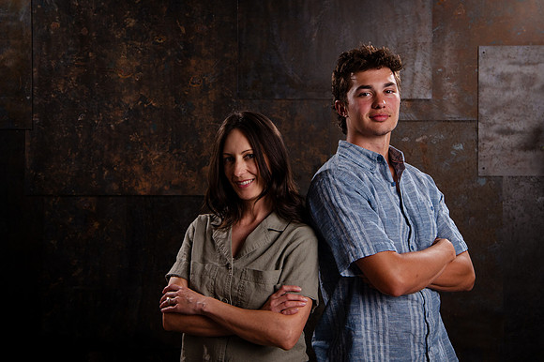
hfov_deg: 32.8
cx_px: 279
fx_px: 924
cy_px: 149
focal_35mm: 61
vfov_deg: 22.2
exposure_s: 1/160
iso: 1000
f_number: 8
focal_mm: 50
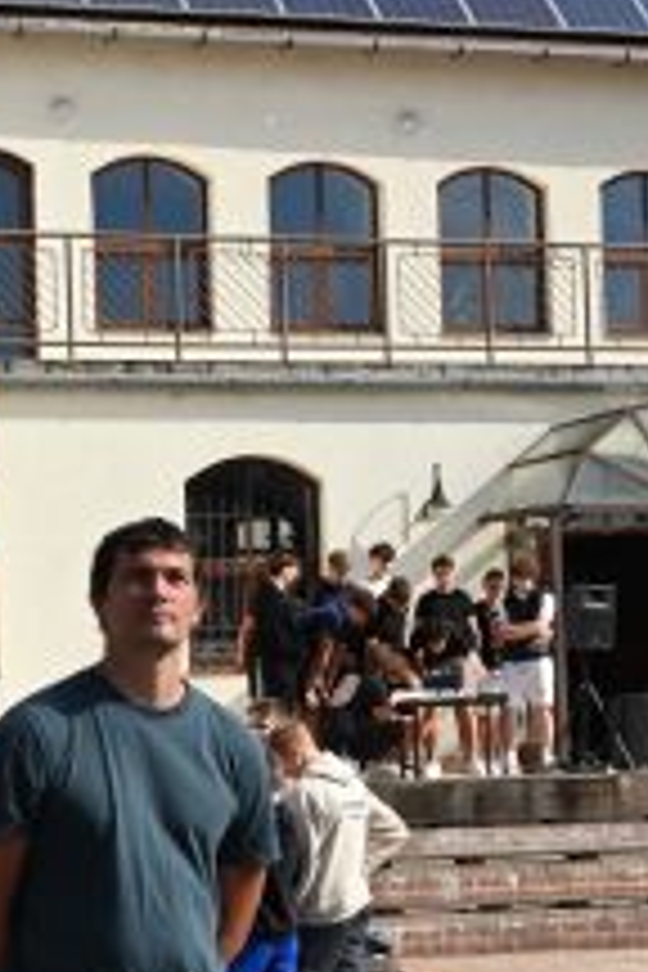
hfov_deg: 10.6
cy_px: 590
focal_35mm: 128
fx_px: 3456
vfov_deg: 16.0
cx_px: 695
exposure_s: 1/1250
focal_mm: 46
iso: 1600
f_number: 18
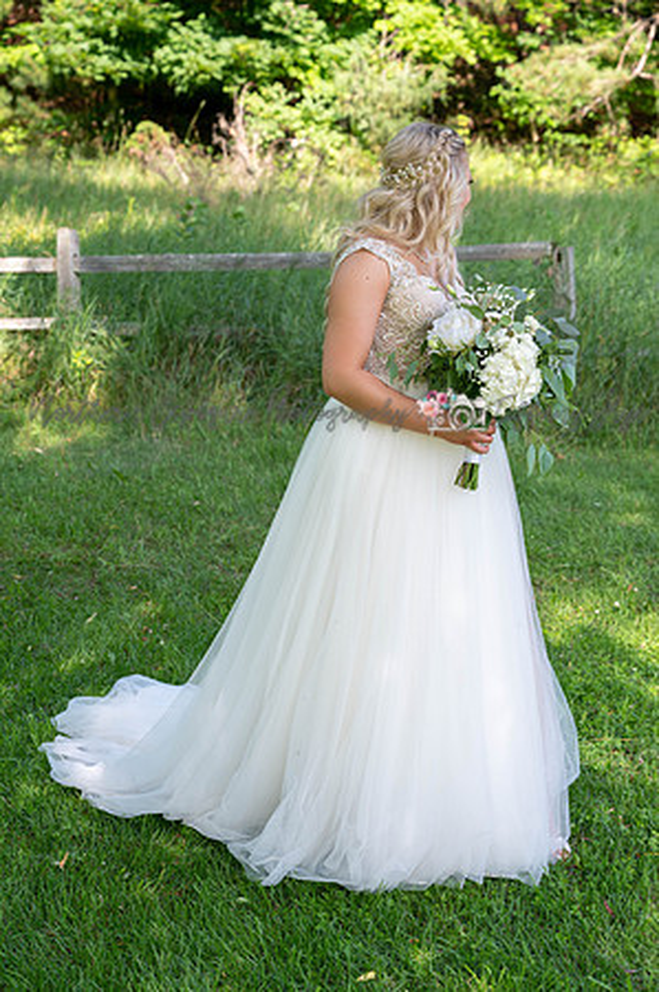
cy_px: 496
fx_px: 1926
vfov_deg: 28.9
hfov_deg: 19.4
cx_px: 330
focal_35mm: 70
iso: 160
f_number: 5.6
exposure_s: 1/250
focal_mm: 70
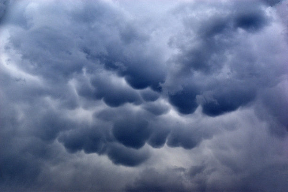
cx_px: 144
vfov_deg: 17.5
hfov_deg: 26.0
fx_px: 624
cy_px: 96
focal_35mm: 78
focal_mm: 52
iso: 100
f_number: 5
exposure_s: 1/80
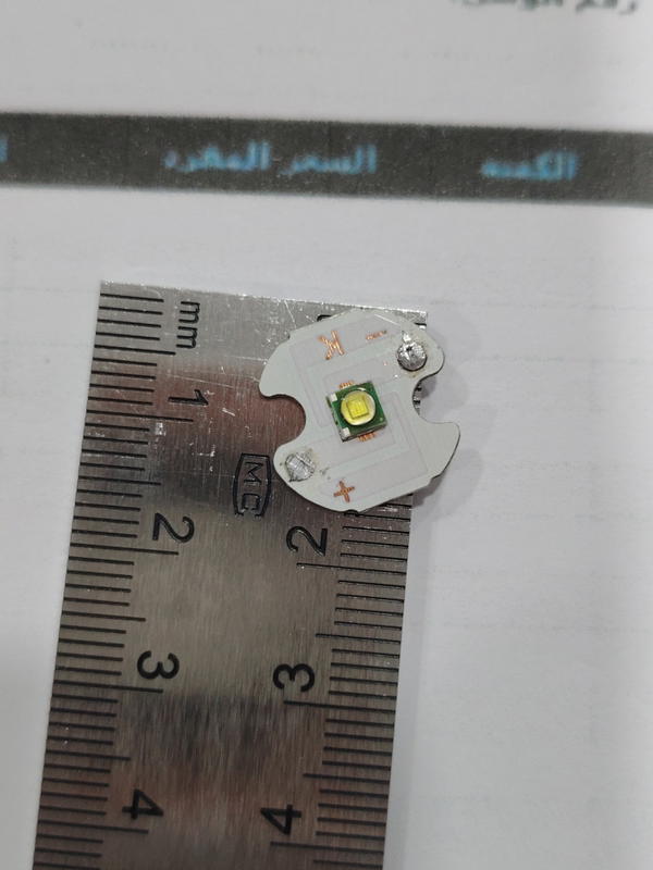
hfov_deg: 35.1
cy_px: 435
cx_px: 326
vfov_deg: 45.8
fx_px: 1031
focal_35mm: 41
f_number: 1.75
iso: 392
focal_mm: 5.25
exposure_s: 1/50
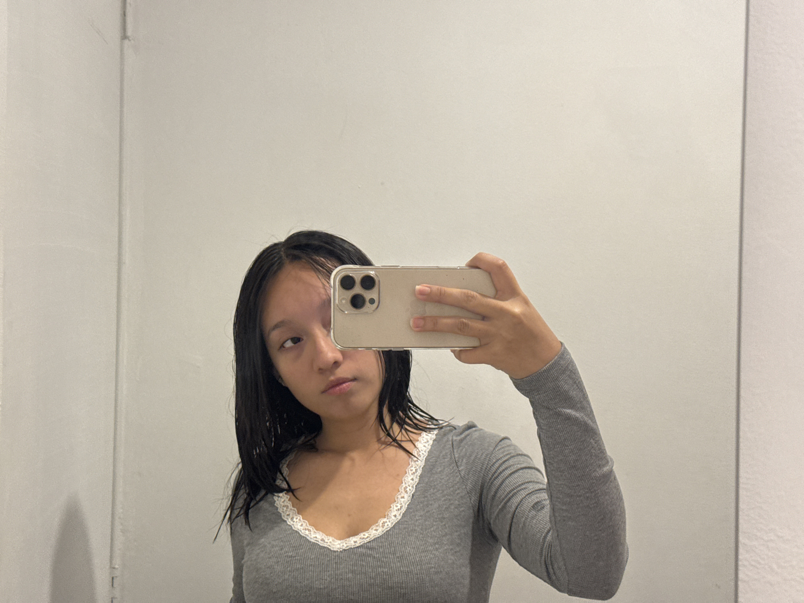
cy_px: 302
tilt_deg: -0.2
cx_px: 402
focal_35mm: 48
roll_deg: -2.2
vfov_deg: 30.3
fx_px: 1115
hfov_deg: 39.7
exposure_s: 1/60
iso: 200
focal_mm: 6.76
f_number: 1.78
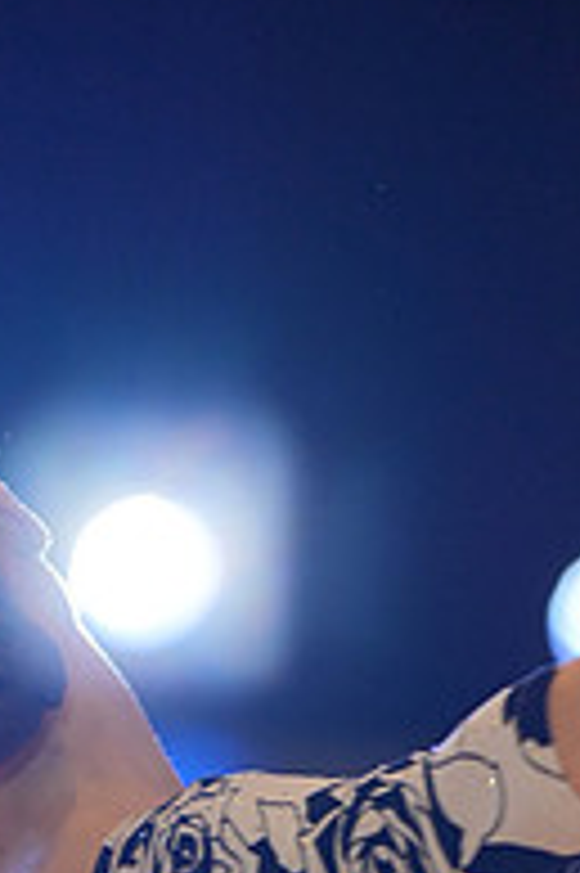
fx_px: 10942
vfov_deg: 4.5
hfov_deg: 3.0
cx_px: 695
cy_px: 1089
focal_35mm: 452
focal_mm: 151
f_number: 2.8
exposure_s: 1/500
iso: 1000
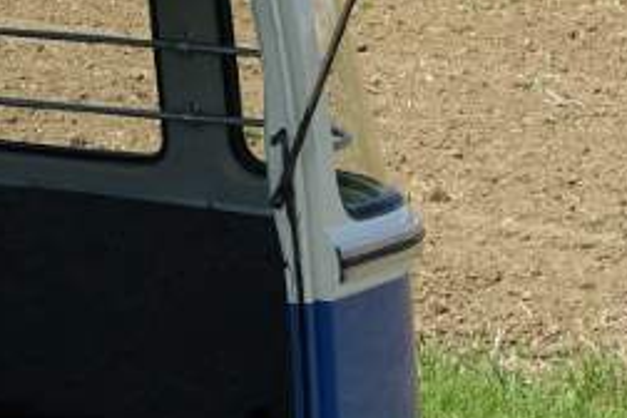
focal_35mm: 151
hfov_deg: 13.4
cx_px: 25
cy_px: 172
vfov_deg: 9.1
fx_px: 2630
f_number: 4.5
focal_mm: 12.2
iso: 125
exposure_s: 1/800
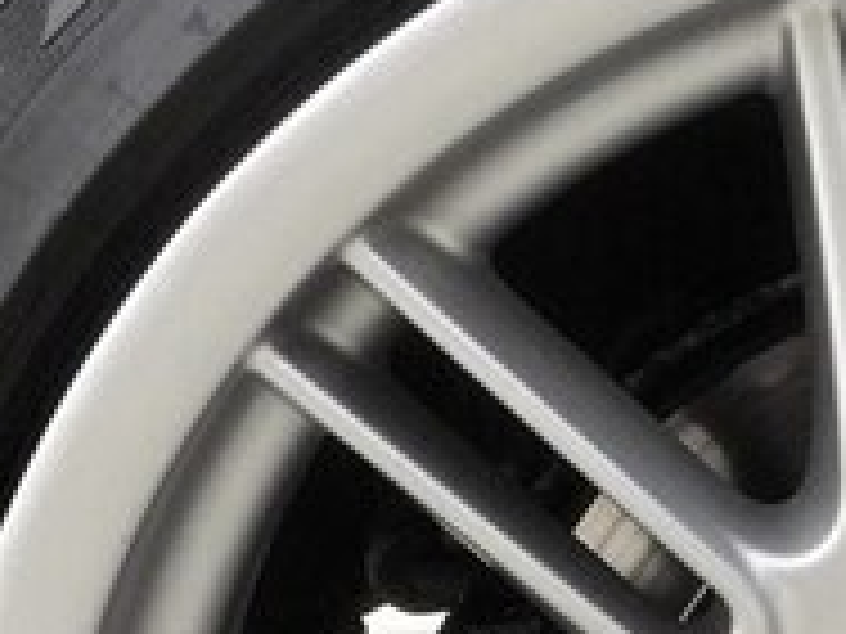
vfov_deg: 13.8
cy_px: 902
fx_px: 2493
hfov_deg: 18.4
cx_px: 976
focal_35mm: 102
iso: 32
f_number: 2.2
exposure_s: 1/590
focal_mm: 4.15
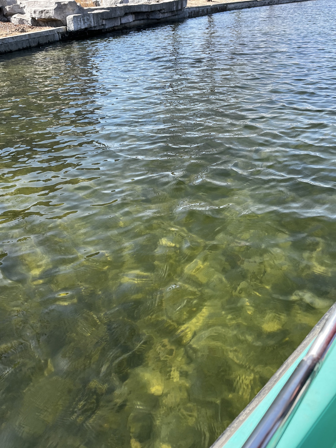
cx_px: 168
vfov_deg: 67.3
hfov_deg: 53.1
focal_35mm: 26
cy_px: 224
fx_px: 336
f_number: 1.6
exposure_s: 1/1066
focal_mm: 5.1
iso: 50
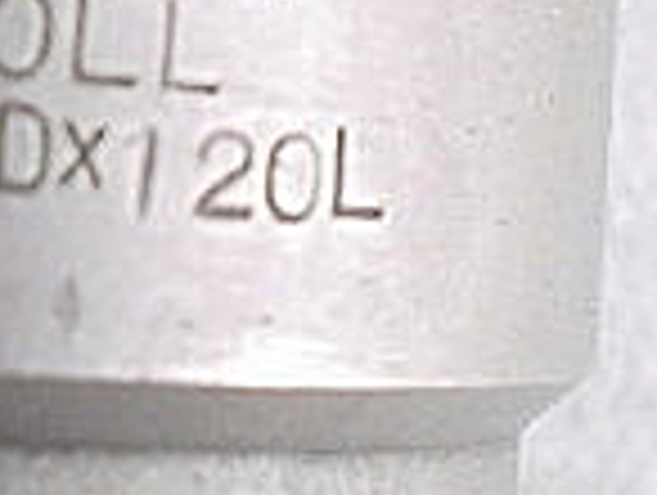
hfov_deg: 12.5
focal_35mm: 153
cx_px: -202
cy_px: -27
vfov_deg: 9.6
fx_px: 2909
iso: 500
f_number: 3.1
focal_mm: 6.3
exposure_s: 1/60
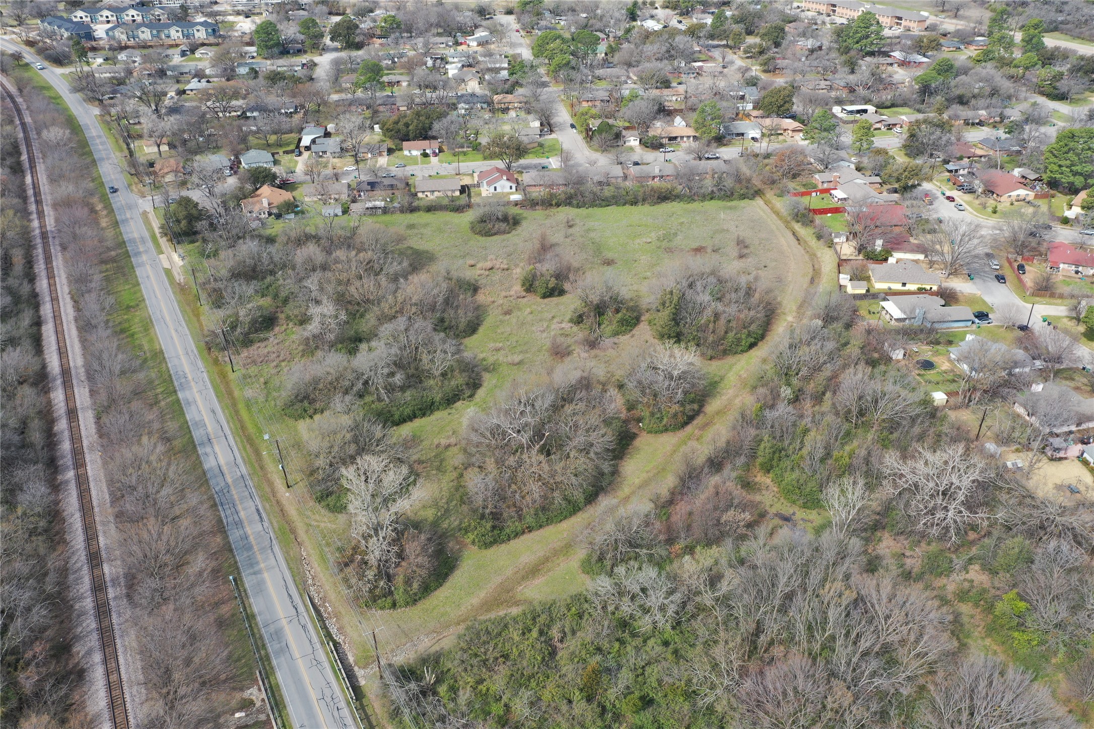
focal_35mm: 28
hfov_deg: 65.5
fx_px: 851
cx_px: 547
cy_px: 364
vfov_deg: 46.4
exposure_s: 1/240
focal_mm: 10.26
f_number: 5.6
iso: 100
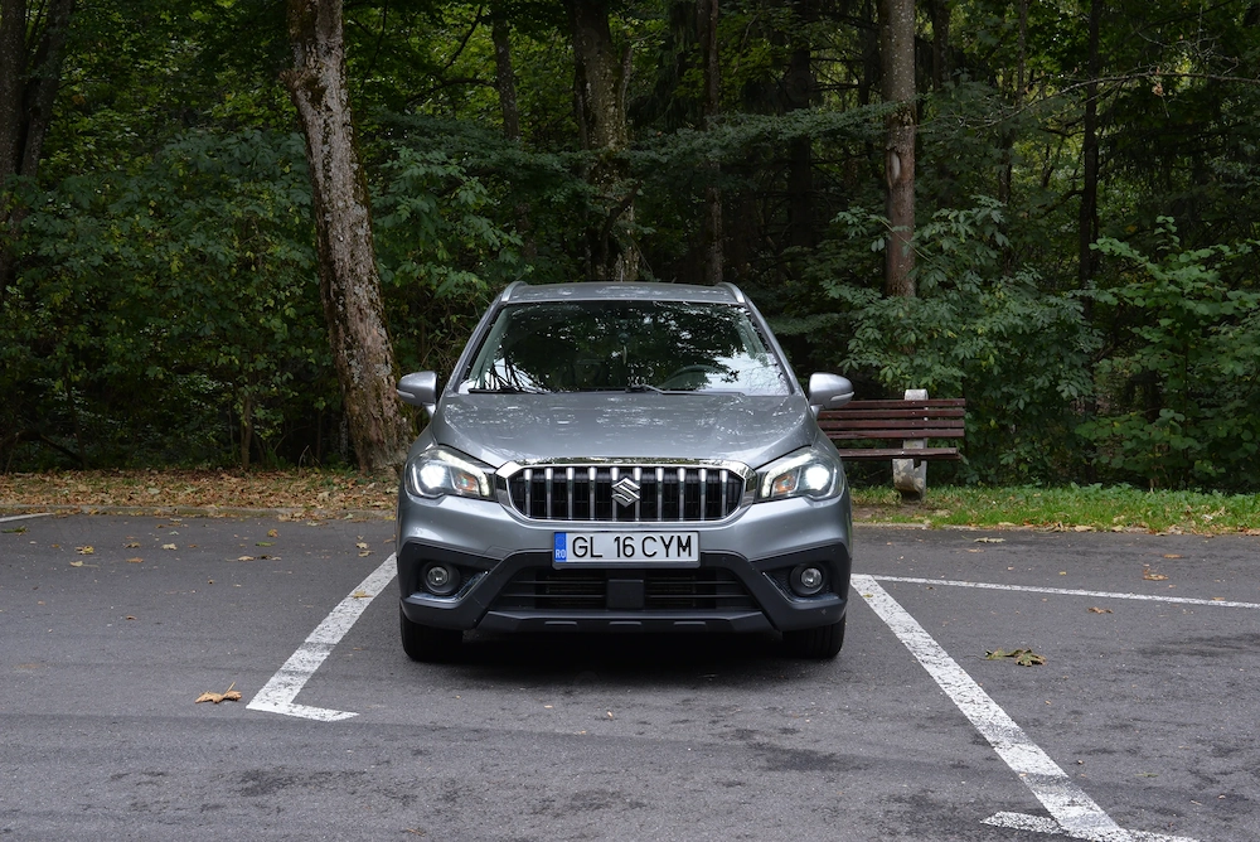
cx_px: 630
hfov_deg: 39.6
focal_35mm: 50
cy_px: 421
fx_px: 1751
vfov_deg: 27.0
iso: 400
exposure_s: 1/80
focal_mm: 50
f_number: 13
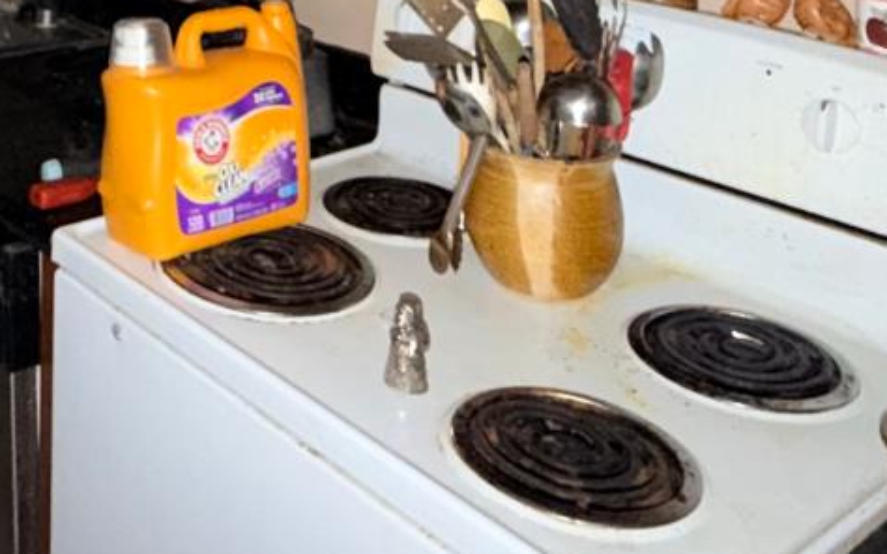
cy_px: -222
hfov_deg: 39.5
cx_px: 82
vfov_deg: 23.3
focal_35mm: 47
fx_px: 1136
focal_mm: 2.22
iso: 320
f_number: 2.2
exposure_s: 1/16
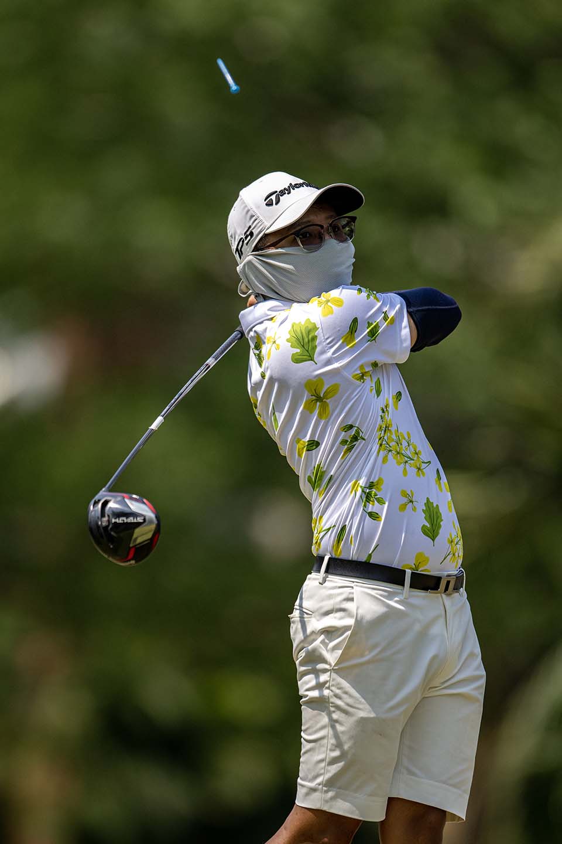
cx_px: 281
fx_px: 9366
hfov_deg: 3.4
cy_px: 422
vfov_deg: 5.2
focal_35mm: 400
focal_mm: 400
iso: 560
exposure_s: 1/8000
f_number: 3.5
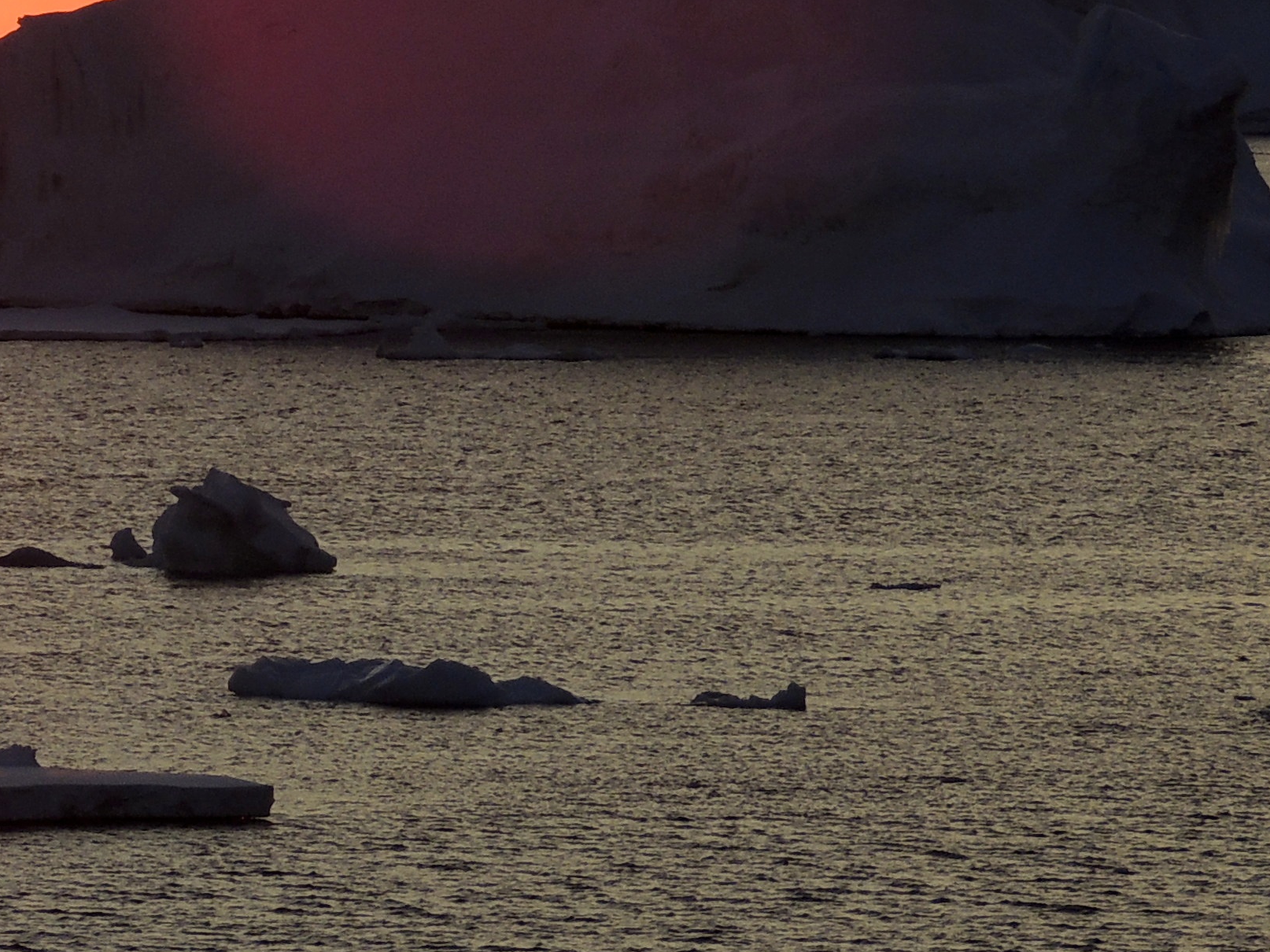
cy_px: 124
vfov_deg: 3.6
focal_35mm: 414
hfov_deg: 4.8
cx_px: -91
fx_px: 15187
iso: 100
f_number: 4.4
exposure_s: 1/500
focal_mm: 25.8
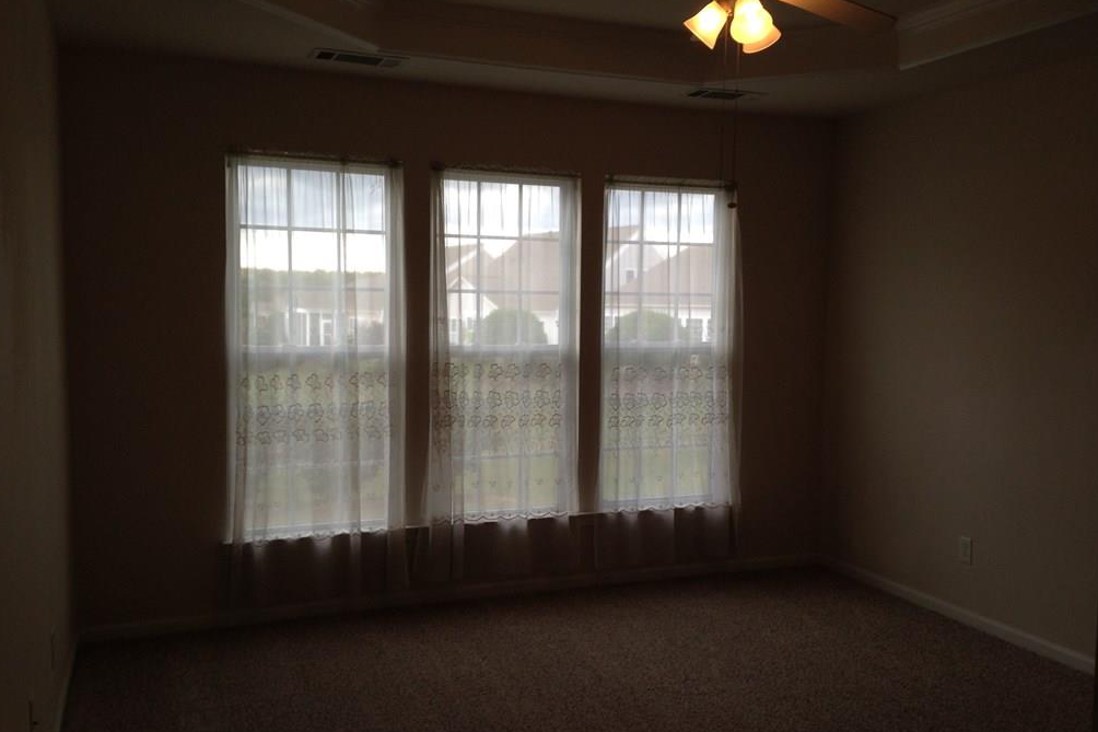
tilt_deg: -5.7
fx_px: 1067
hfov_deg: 54.4
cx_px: 550
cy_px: 380
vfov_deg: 37.8
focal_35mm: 35
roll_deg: +0.7
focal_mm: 4.12
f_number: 2.4
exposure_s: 1/60
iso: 50
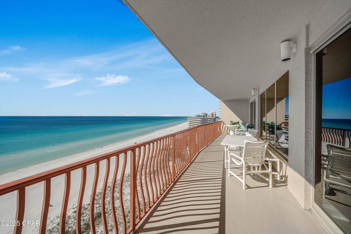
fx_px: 127
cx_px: 176
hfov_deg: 108.3
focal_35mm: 13
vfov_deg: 85.4
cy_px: 117
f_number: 5.6
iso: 100
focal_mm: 13
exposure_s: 1/1600
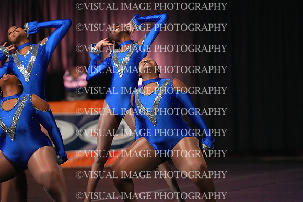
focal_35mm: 300
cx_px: 152
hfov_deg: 6.9
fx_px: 2525
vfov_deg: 4.6
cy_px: 101
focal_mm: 300
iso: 16000
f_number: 3.5
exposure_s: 1/1250
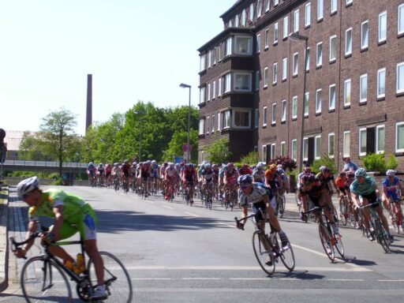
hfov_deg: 17.7
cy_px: 152
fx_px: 1295
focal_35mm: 111
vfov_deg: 13.3
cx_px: 202
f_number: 4.6
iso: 80
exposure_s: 1/350
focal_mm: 18
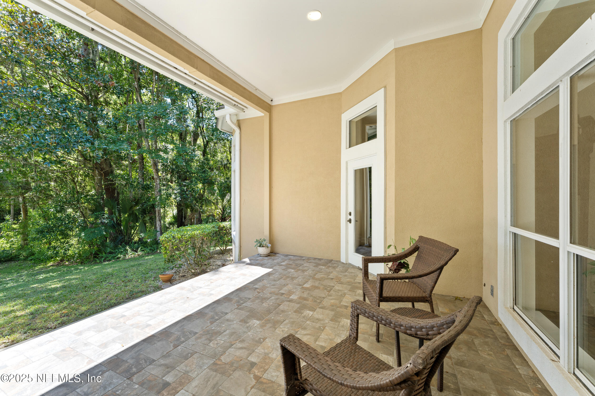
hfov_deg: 104.3
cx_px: 298
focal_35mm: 14
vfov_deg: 81.2
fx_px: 231
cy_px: 198
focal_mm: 14
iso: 250
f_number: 9
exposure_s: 1/20
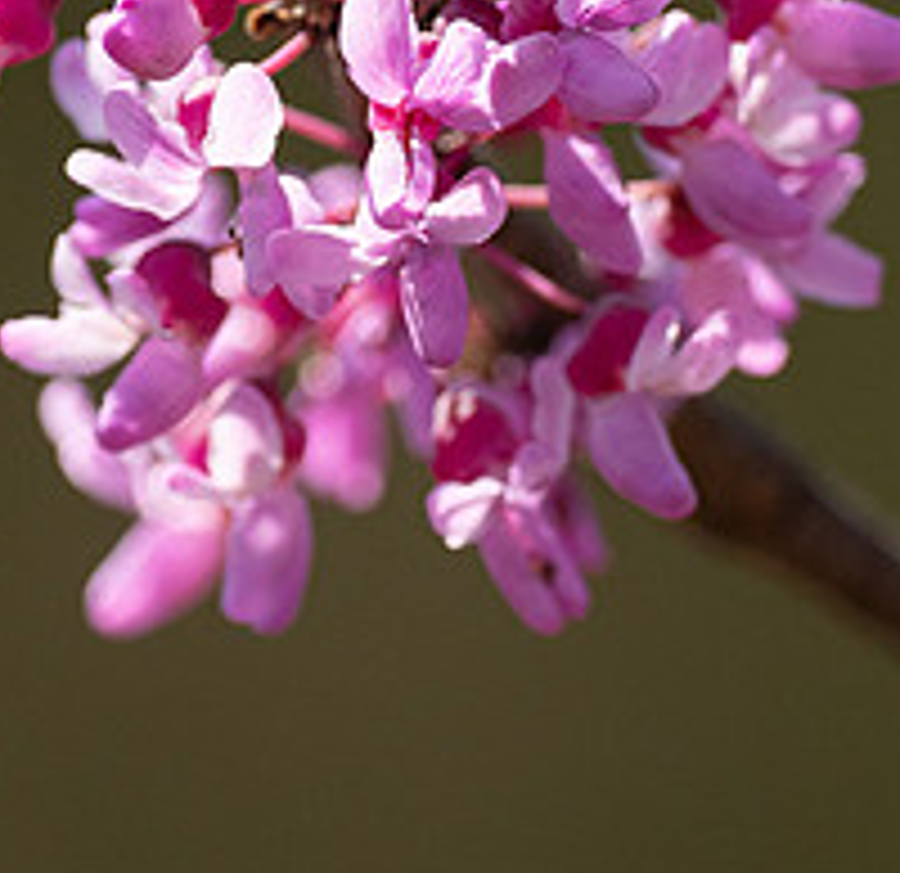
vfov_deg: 0.9
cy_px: 82
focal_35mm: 1968
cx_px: 399
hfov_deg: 0.9
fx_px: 57027
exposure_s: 1/1250
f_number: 4
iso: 200
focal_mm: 300
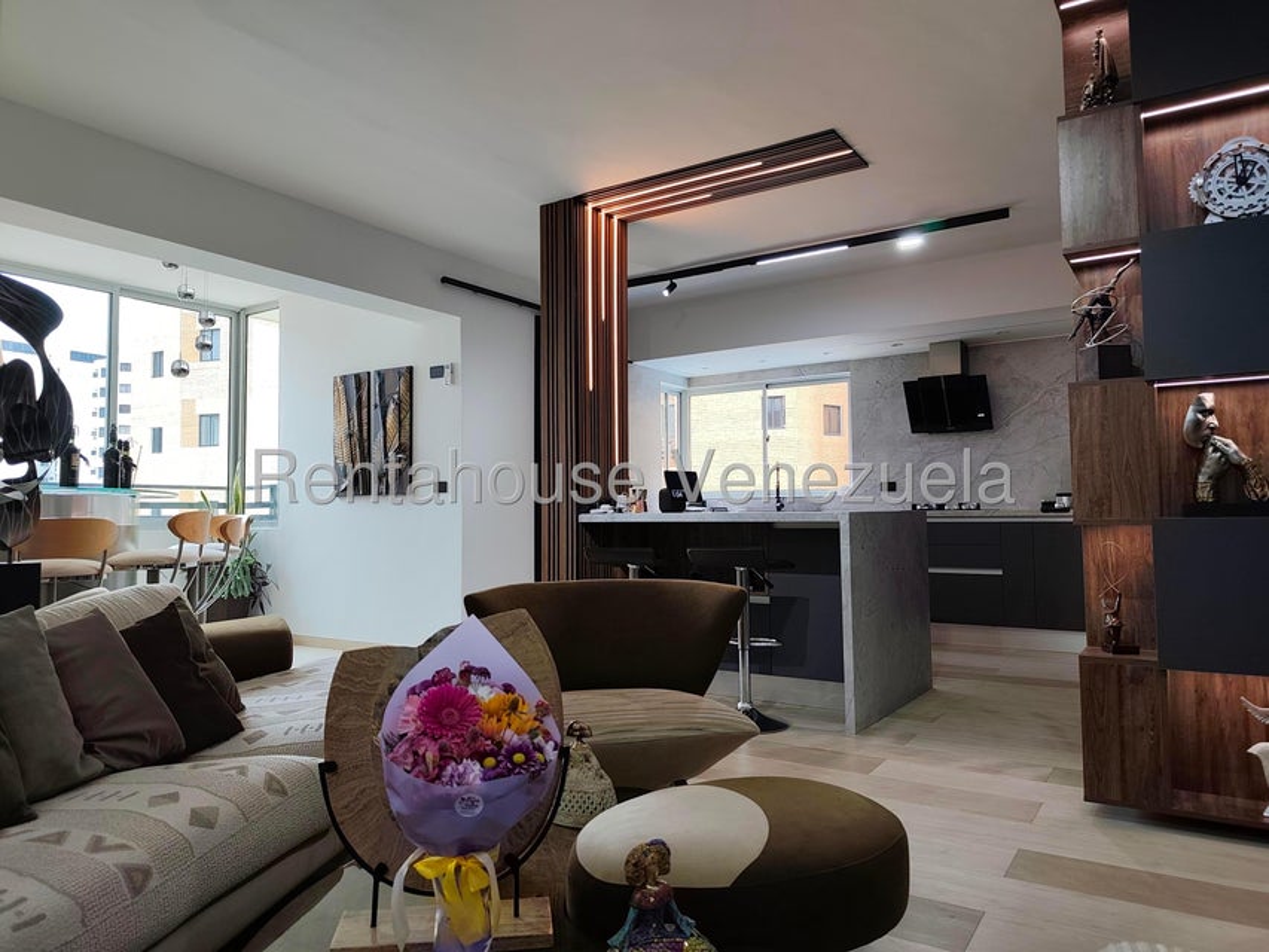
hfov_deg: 73.9
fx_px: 843
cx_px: 634
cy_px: 476
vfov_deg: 58.9
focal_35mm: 23
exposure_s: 1/84.1
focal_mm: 6.19
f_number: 1.65
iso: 100
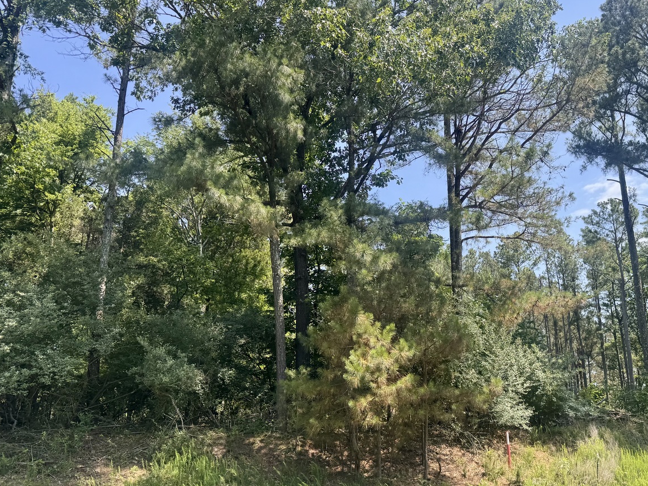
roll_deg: +1.8
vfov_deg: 46.8
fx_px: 562
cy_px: 262
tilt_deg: +16.7
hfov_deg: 59.3
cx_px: 399
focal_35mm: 30
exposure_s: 1/1238
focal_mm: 6.76
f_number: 1.78
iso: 80
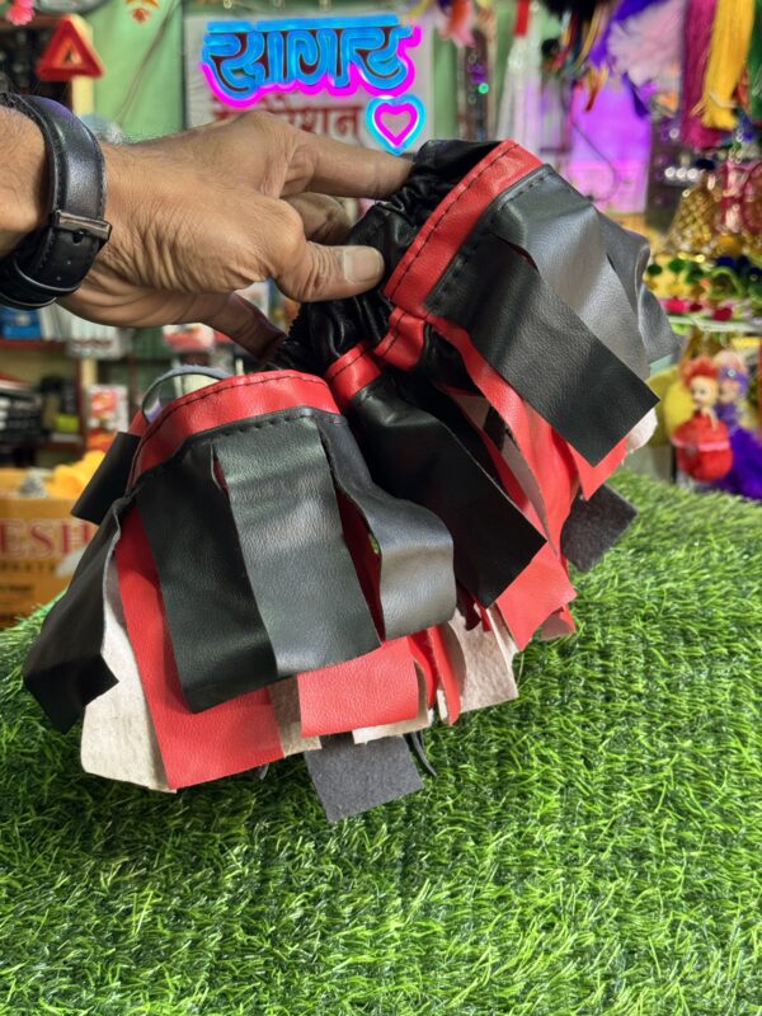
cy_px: 508
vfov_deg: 39.7
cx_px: 381
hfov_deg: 30.3
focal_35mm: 48
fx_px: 1409
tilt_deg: -7.2
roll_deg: -0.6
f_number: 1.78
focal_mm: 6.76
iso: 125
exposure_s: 1/50
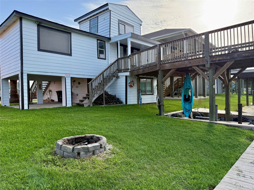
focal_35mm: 24
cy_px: 95
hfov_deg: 71.6
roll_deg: +2.1
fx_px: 176
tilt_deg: +0.6
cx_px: 127
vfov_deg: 56.8
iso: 100
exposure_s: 1/1493
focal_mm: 6.76
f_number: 1.78
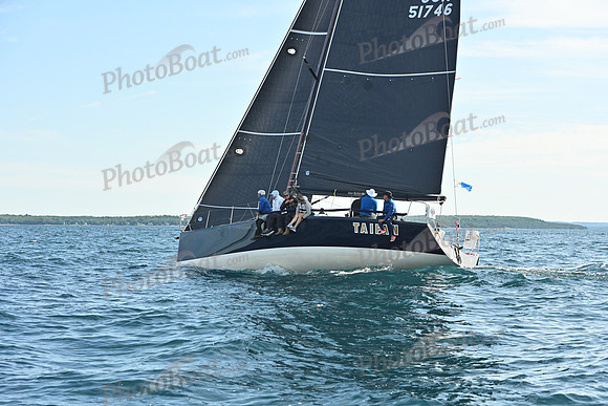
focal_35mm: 78
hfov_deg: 26.0
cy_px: 203
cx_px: 304
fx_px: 1318
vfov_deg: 17.5
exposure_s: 1/1000
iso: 320
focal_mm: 78
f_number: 6.3
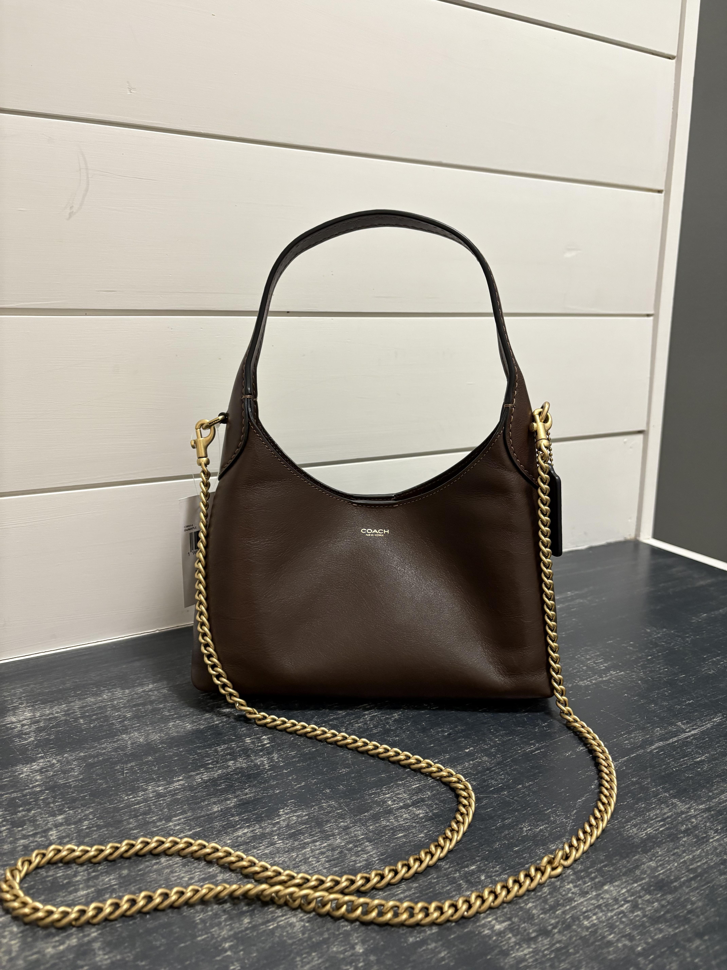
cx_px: 364
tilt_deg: -12.6
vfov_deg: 67.3
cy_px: 485
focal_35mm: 26
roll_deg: -0.3
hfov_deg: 53.1
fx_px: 728
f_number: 1.6
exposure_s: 1/60
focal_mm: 5.96
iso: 200
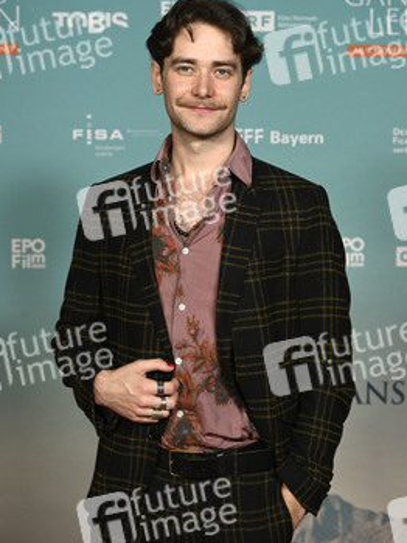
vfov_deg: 22.5
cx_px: 202
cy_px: 282
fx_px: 1363
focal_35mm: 87
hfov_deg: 17.0
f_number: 6.3
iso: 1000
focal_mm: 79
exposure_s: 1/200
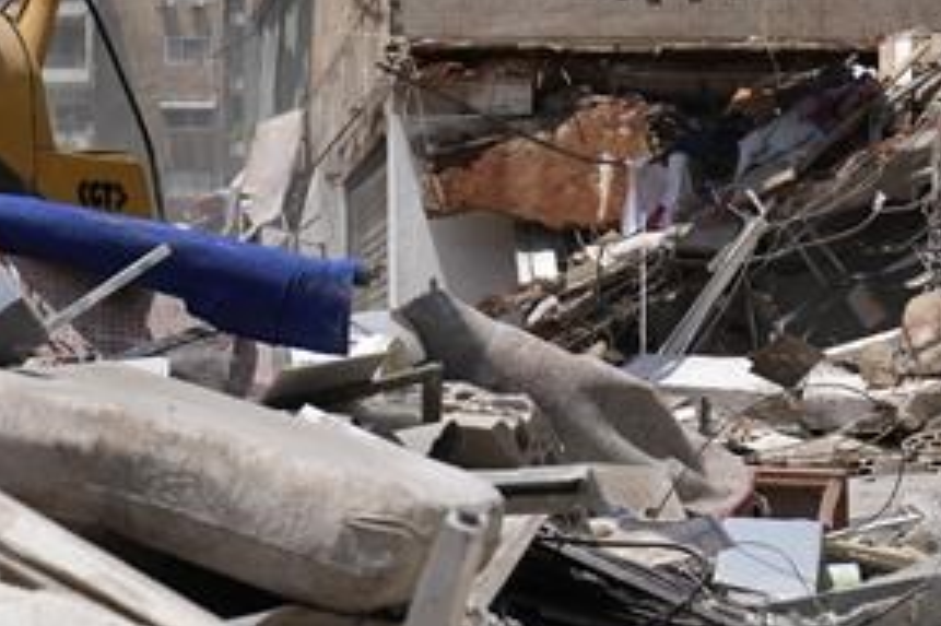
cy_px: 169
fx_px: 2429
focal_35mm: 93
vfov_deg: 14.6
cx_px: 36
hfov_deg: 21.3
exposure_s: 1/1600
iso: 250
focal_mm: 41
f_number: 5.6
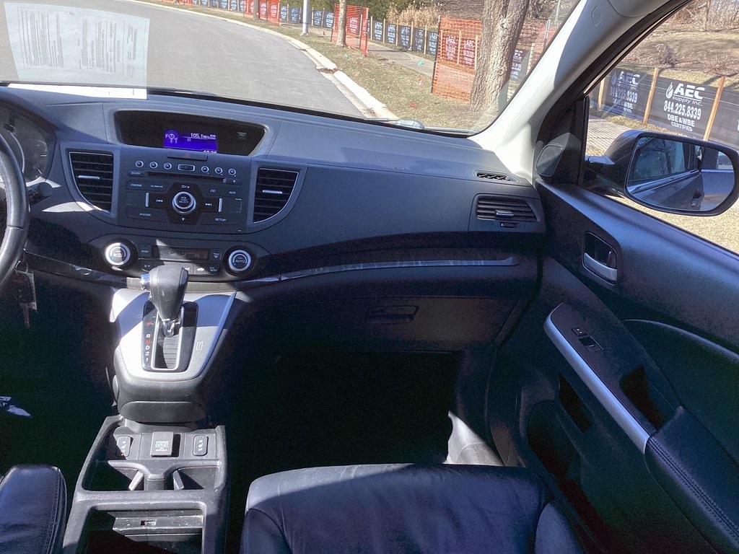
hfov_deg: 58.4
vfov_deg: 45.4
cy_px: 277
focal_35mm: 31
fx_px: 662
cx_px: 370
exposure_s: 1/348
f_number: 2.4
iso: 25
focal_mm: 3.3
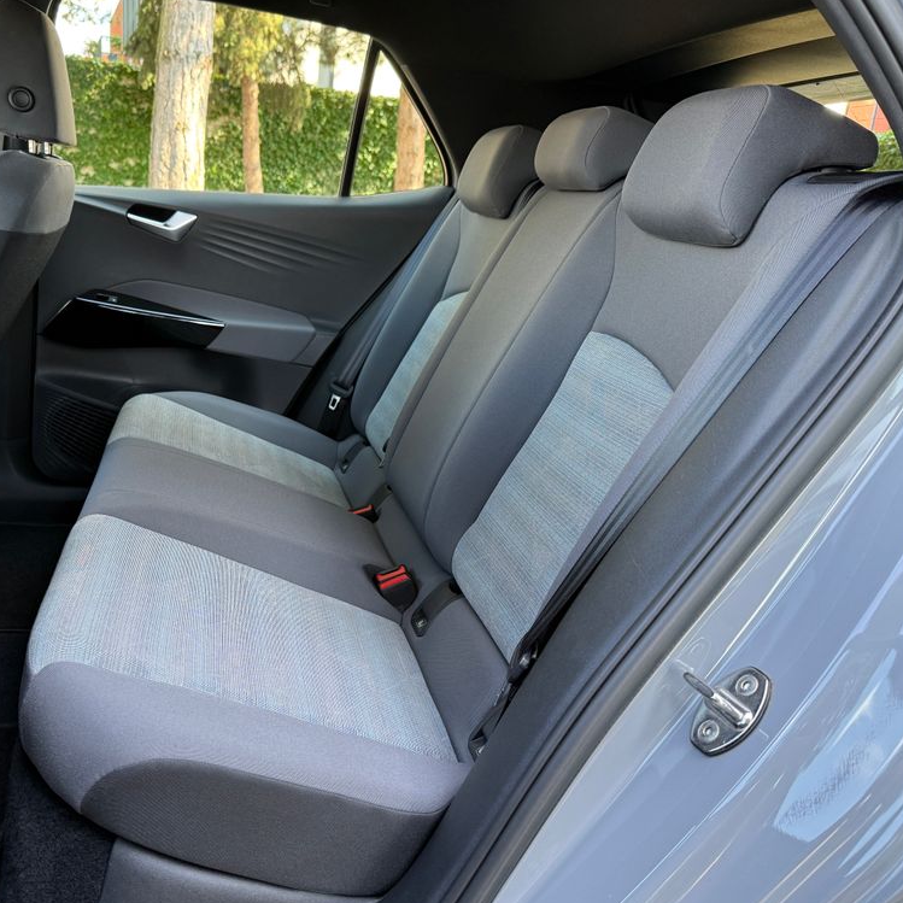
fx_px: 856
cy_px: 456
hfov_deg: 55.3
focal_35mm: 29
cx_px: 374
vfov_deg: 55.6
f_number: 1.78
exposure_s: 1/121
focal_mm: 6.76
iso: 160
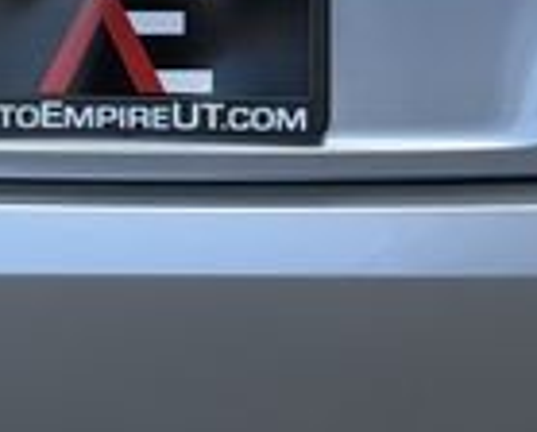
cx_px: 31
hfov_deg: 8.9
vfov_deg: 7.2
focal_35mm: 215
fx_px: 3427
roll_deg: -1.0
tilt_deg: -11.4
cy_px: -116
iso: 64
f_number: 1.78
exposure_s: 1/1041
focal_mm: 6.76
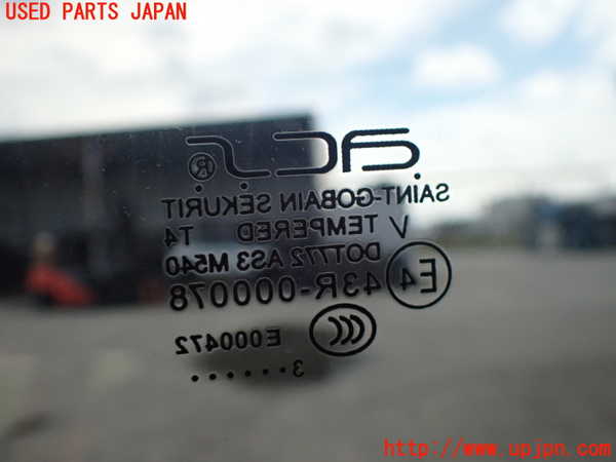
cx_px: 308
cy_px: 231
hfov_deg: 60.0
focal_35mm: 30
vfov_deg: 46.8
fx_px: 534
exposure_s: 1/125
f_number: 2.3
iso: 320
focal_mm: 5.4
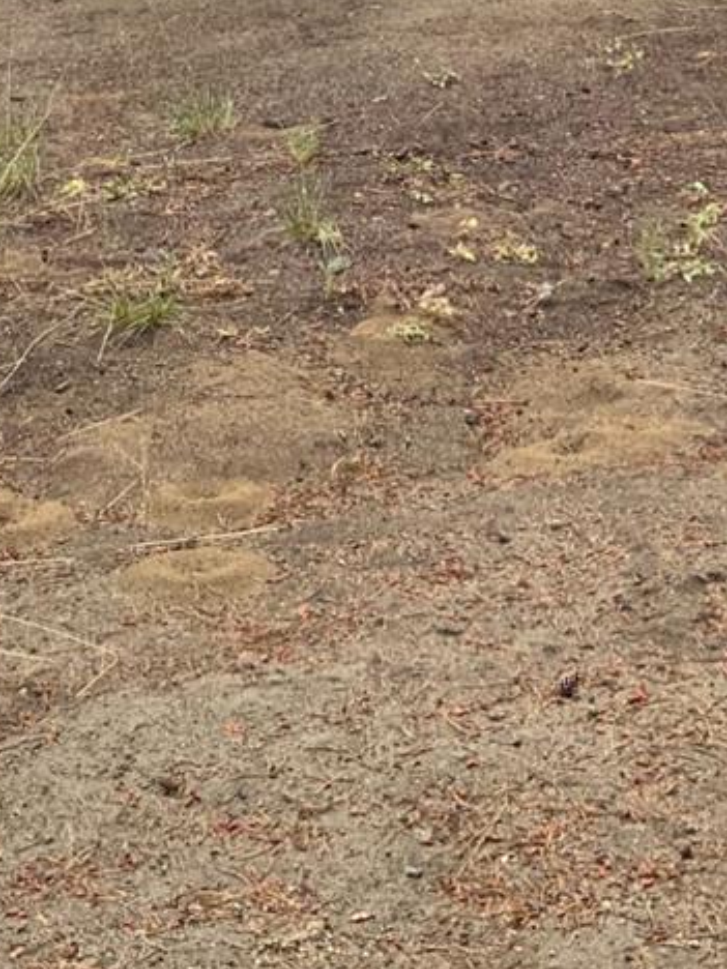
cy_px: -418
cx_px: 173
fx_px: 2604
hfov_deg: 15.8
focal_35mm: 93
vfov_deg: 18.9
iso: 20
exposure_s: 1/122
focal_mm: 3
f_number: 1.8
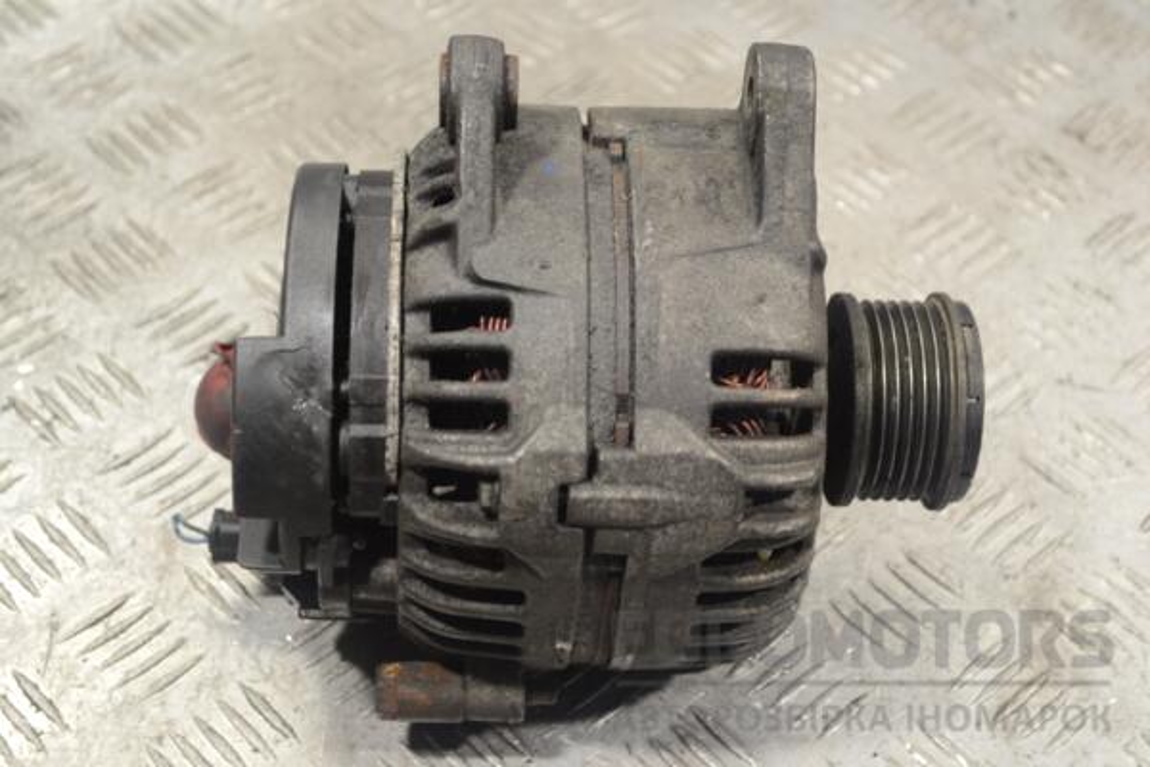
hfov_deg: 30.5
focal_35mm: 66
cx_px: 575
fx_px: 2108
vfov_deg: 20.6
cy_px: 384
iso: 320
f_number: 5.3
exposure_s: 1/30
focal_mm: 44
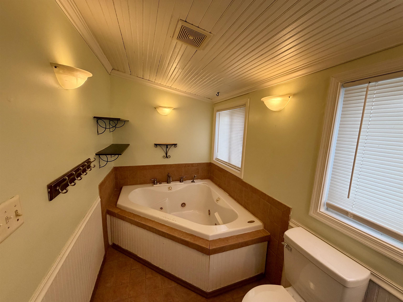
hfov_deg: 102.1
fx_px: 163
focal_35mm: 14
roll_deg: -0.7
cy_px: 151
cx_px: 202
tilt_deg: -8.1
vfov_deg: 85.7
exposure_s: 1/120
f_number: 2.2
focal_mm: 2.22
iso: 250
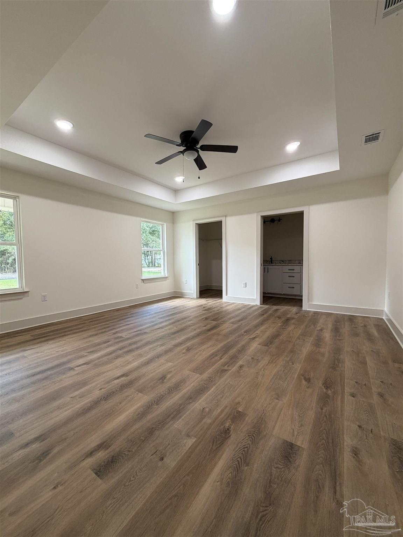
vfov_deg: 102.1
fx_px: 217
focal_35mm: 14
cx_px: 202
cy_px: 268
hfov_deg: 85.7
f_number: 2.2
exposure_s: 1/60
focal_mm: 2.22
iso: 160
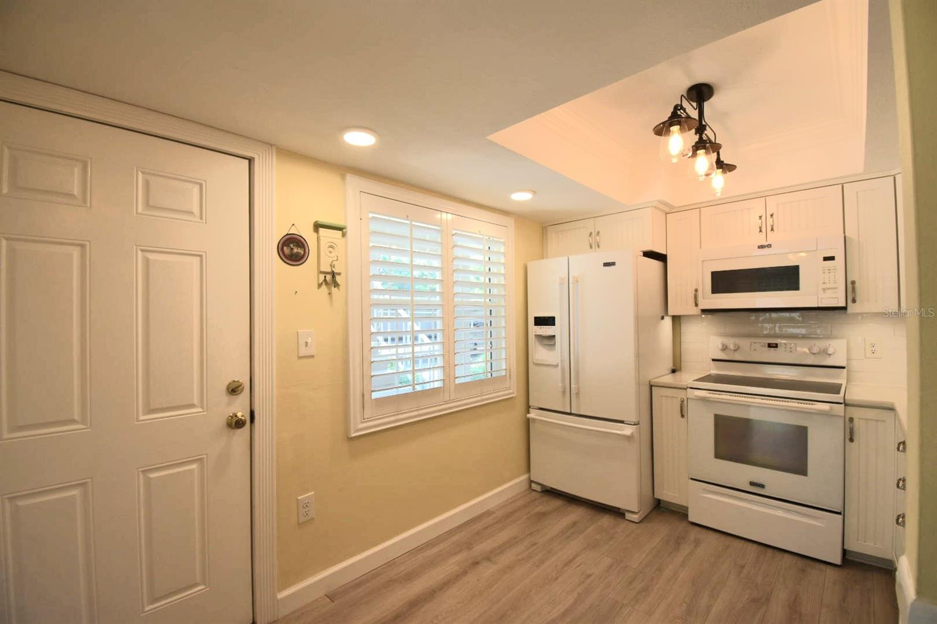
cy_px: 312
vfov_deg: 77.3
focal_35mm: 15
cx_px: 468
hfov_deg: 100.4
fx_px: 390
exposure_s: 1/125
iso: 400
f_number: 5.6
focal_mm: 10
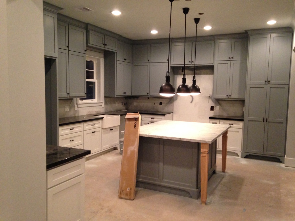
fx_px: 281
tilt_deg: -5.0
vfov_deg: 43.0
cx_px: 148
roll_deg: +1.1
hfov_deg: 55.3
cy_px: 110
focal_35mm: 33
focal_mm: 4.12
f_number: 2.4
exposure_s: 1/20
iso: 320
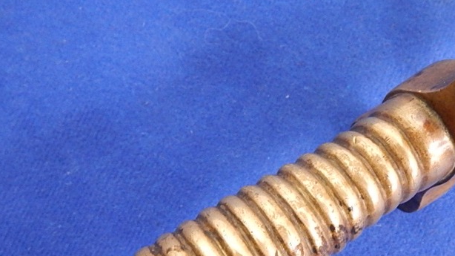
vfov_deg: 23.7
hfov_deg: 40.8
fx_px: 603
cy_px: 184
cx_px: 303
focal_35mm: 50
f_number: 3
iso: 400
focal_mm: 4
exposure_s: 1/10
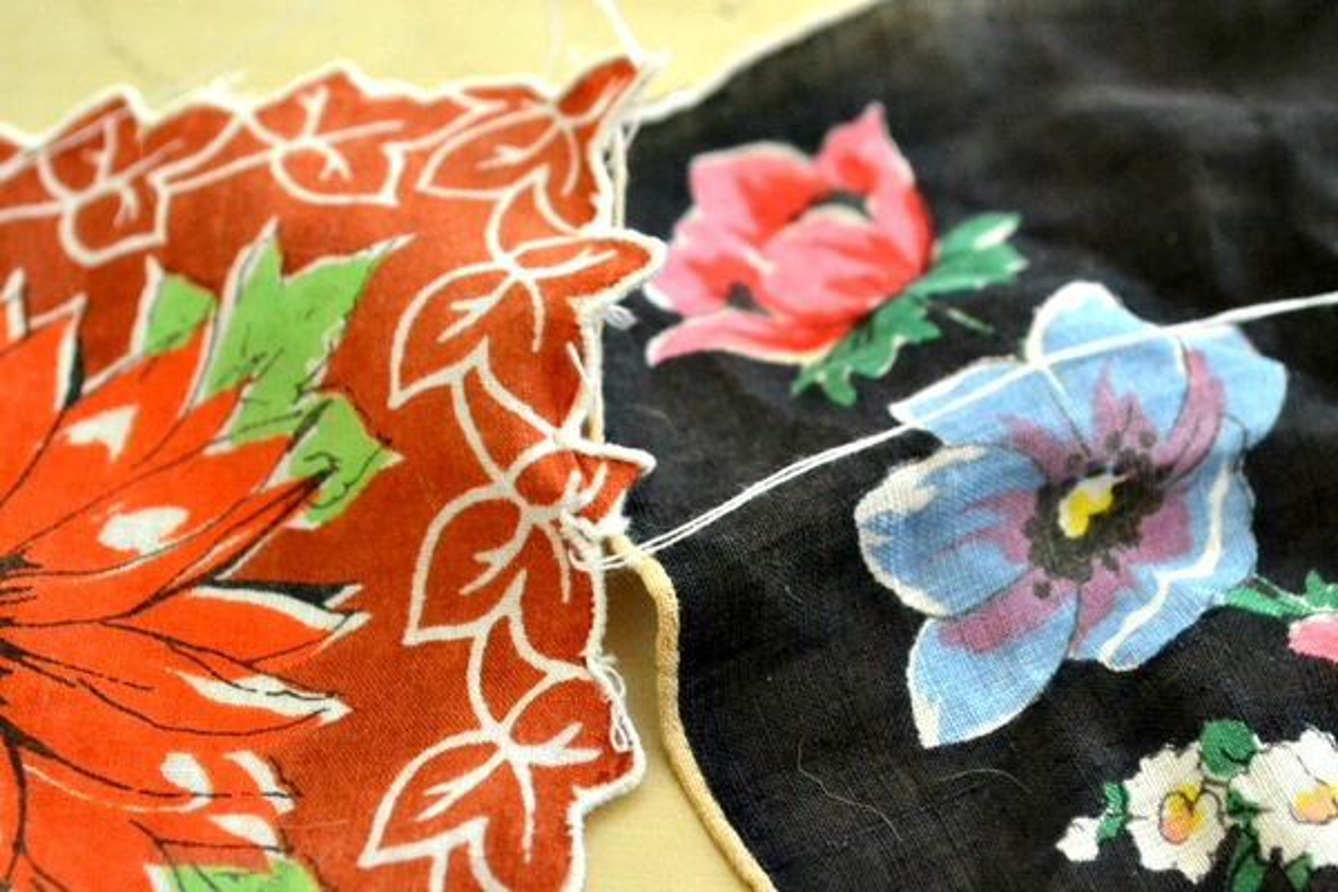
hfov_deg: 28.1
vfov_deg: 18.9
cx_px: 669
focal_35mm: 72
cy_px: 446
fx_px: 2676
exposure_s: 1/30
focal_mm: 48
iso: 2200
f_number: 7.1
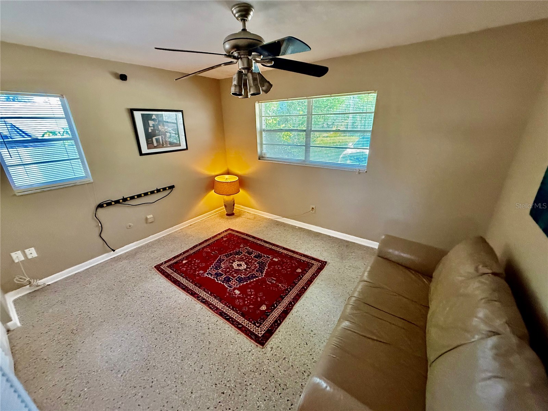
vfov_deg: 85.7
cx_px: 274
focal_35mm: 14
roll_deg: +1.4
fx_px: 222
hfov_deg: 102.1
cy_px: 206
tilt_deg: -17.5
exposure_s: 1/60
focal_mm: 2.22
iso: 640
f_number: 2.2
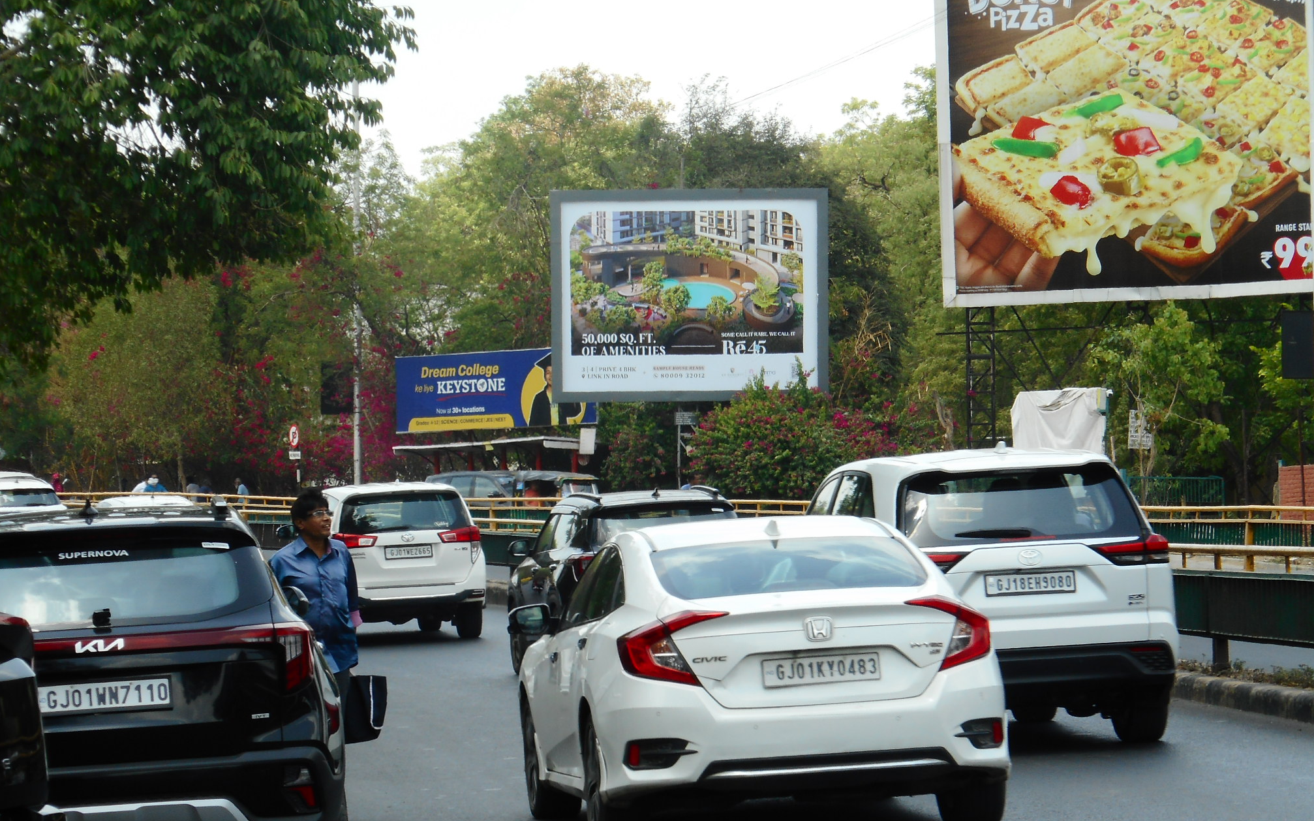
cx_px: 578
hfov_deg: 11.5
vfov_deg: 7.2
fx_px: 6552
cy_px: 533
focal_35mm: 183
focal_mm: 27.4
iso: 80
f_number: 6.2
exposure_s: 1/125
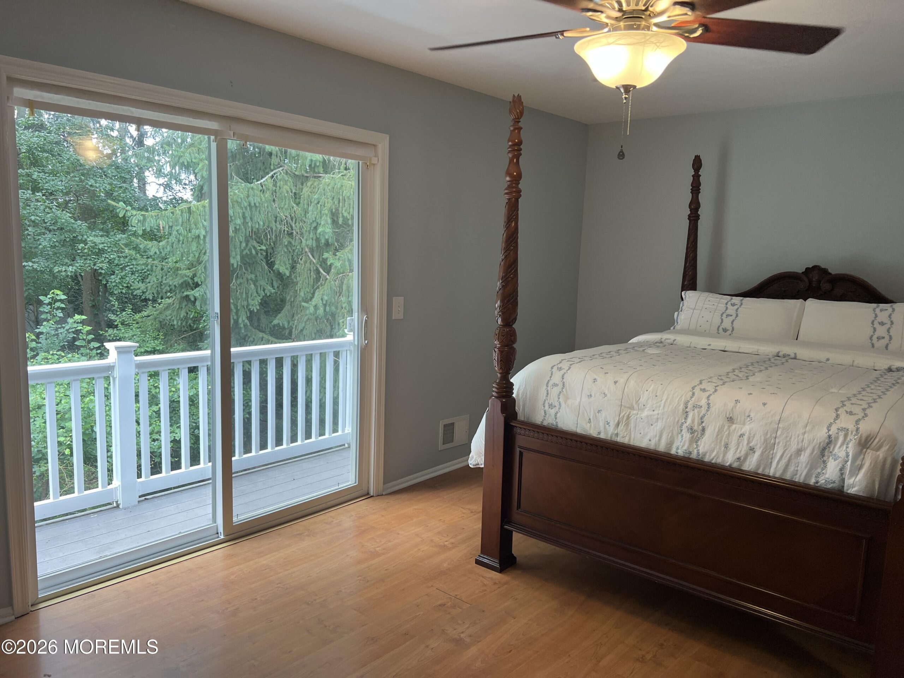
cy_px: 339
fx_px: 679
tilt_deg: -7.3
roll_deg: -1.3
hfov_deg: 67.3
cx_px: 452
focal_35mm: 26
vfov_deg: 53.1
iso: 64
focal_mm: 5.7
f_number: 1.5
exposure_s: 1/120
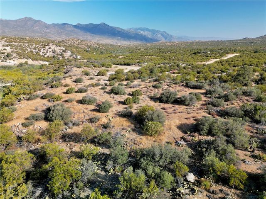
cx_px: 133
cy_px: 100
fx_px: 184
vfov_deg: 56.8
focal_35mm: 24
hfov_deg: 71.6
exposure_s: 1/250
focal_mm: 6.72
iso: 130
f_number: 1.7
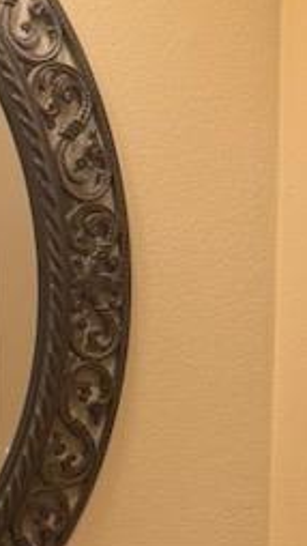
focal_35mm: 132
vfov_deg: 15.1
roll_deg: -0.4
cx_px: 146
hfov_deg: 9.2
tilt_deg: -14.7
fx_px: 1909
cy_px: 817
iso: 125
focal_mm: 6.76
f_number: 1.78
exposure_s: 1/120
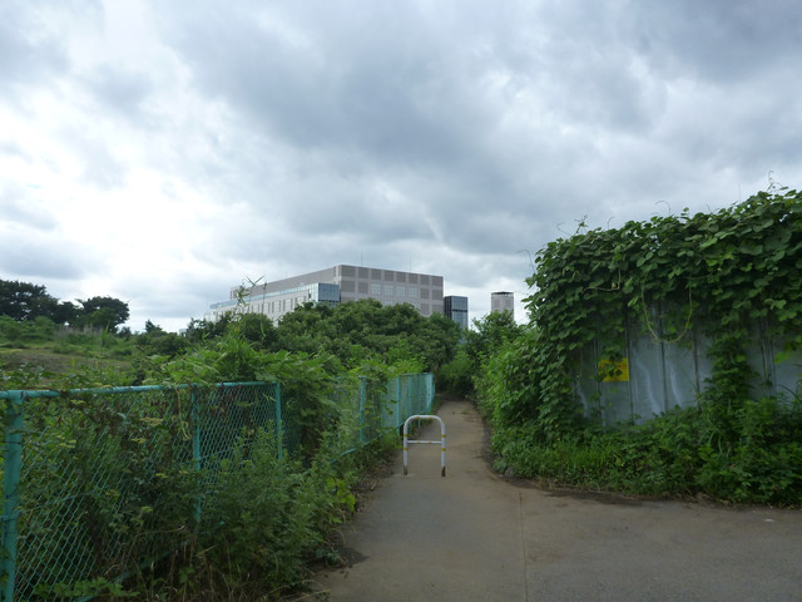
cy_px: 301
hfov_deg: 63.4
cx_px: 401
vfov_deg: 49.7
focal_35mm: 28
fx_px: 649
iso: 160
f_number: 3.3
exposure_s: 1/400
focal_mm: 4.9
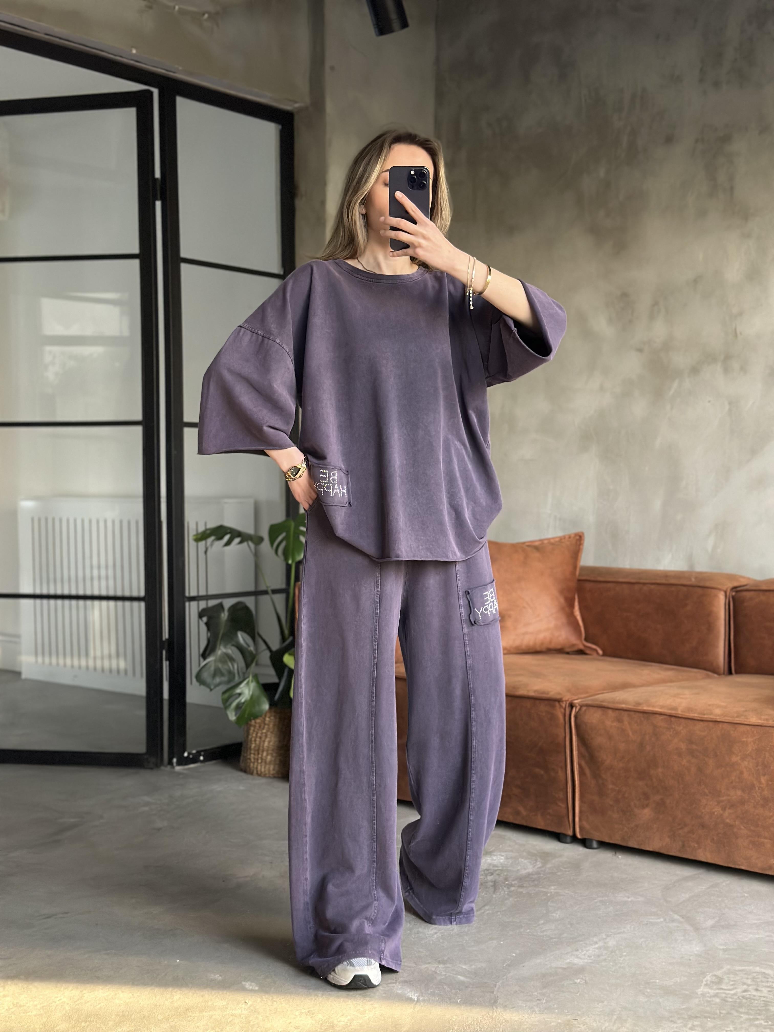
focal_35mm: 48
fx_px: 1431
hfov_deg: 30.3
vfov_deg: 39.7
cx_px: 387
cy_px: 516
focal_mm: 6.86
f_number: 1.78
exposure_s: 1/60
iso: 320
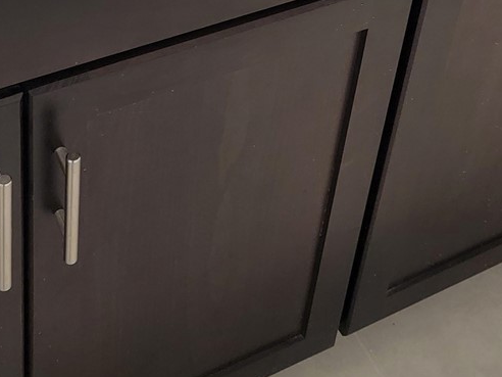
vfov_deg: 17.2
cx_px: 231
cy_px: -174
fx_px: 1131
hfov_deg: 25.0
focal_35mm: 78
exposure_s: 1/120
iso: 320
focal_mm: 6.7
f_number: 1.8
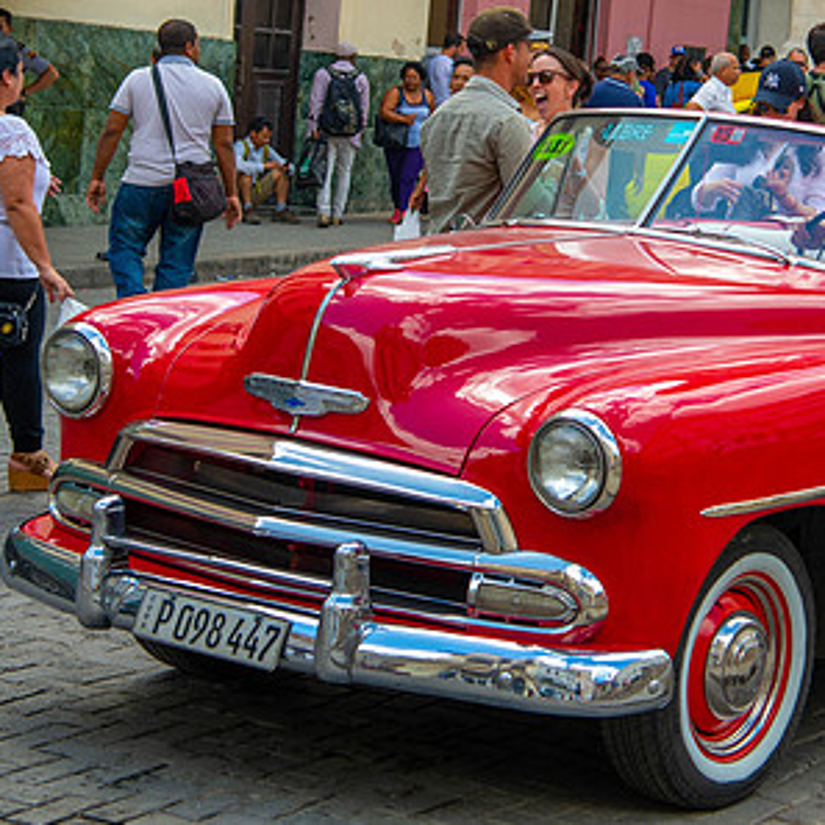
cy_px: 194
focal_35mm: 98
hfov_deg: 17.5
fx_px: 2642
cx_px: 731
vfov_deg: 17.6
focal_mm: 50
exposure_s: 1/160
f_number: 6.3
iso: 100
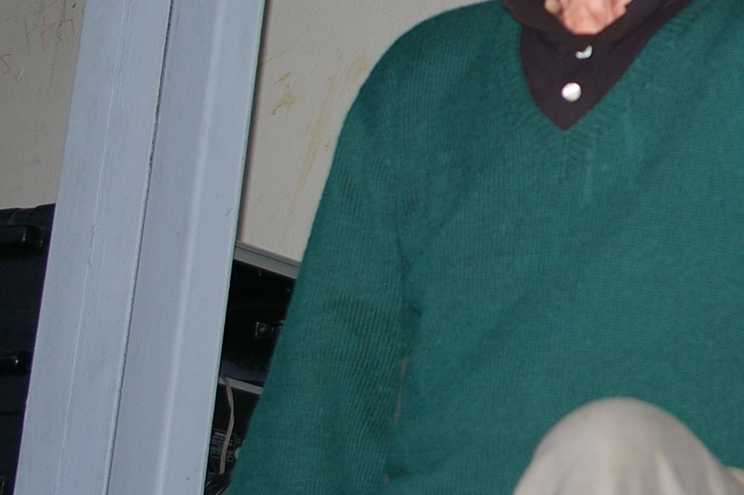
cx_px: 992
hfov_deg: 14.2
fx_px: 2857
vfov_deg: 9.8
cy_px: -44
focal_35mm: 138
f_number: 4
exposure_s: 1/125
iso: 200
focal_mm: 33
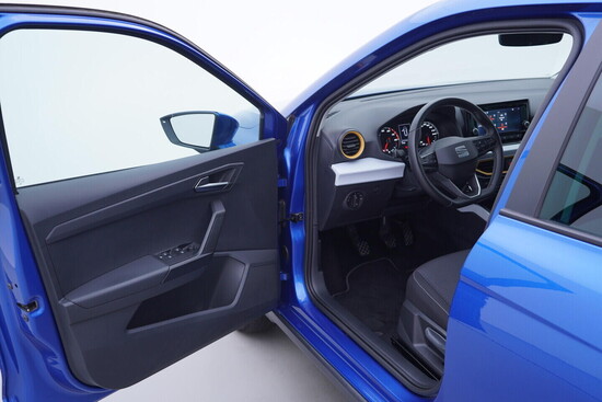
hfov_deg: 53.1
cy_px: 201
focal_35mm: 36
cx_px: 301
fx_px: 602
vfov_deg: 36.9
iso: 125
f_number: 3.2
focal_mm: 24
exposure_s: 1/50
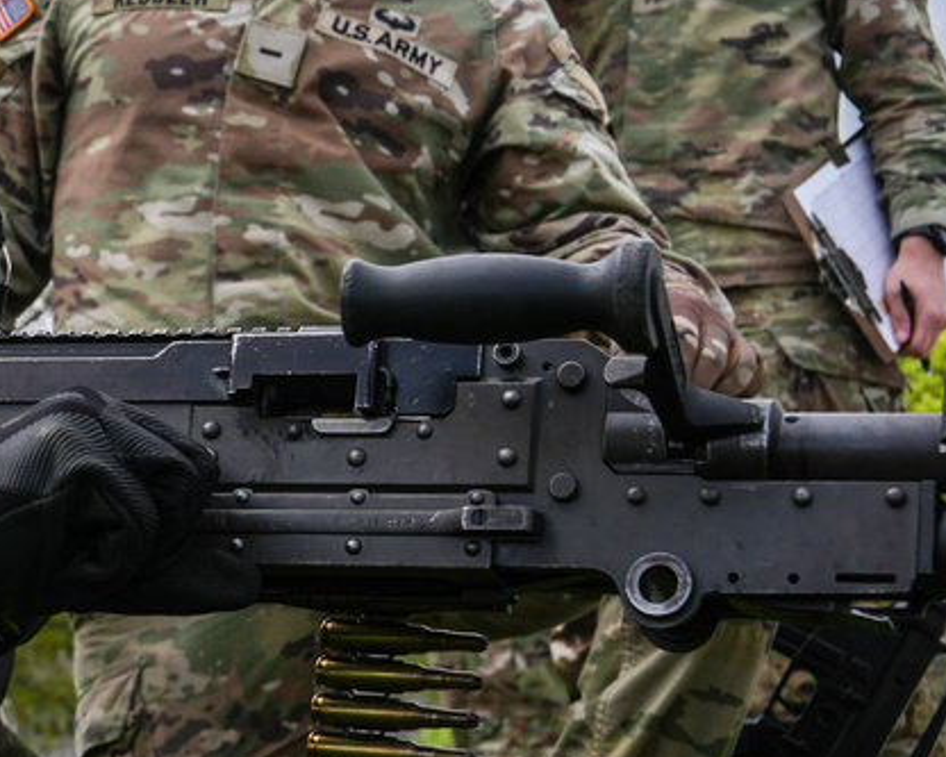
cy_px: 307
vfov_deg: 12.1
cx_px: -200
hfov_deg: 14.6
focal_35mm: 127
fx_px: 3557
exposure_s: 1/320
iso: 125
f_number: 11
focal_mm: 55
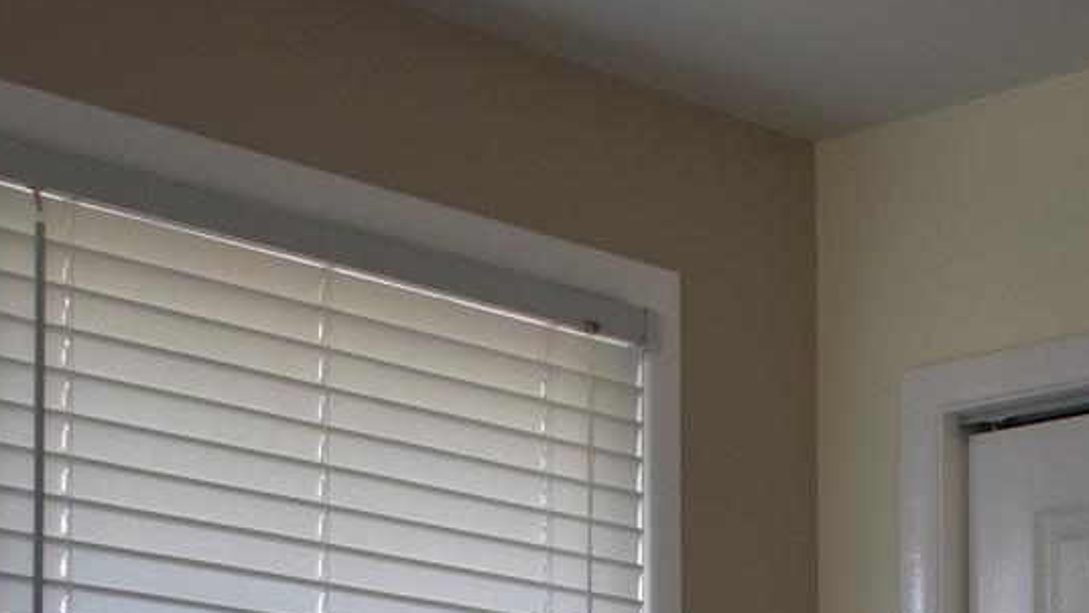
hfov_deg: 19.4
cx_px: 1018
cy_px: 1150
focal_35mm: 108
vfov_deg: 10.5
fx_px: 3120
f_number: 3.5
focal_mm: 18
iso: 450
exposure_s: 1/250
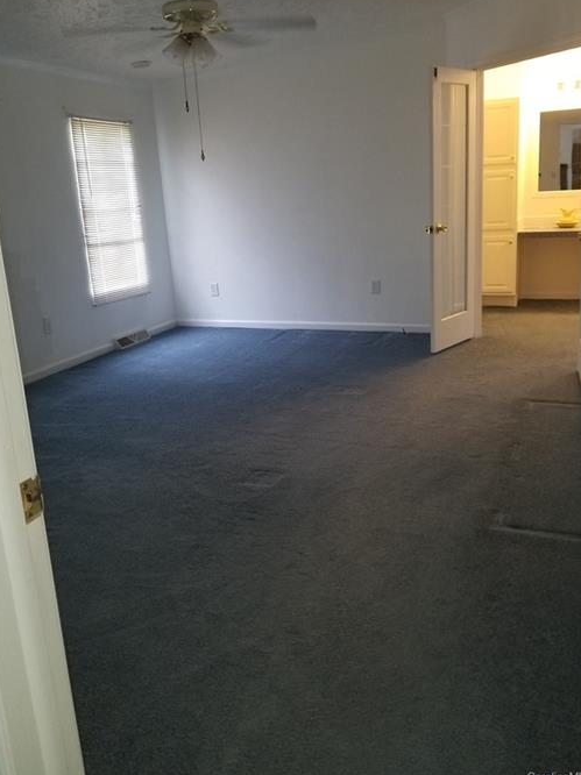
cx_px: 292
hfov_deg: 46.8
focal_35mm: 30
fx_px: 672
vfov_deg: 59.8
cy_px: 339
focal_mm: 4.3
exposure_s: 1/40
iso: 100
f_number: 1.7
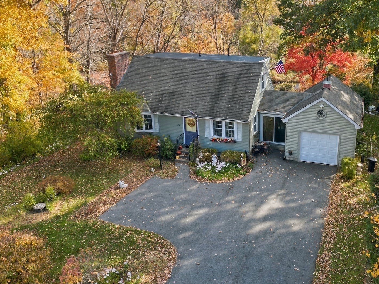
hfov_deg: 51.8
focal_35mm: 35
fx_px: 383
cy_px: 121
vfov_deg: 40.6
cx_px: 248
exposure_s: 1/640
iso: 150
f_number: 1.7
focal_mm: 6.7
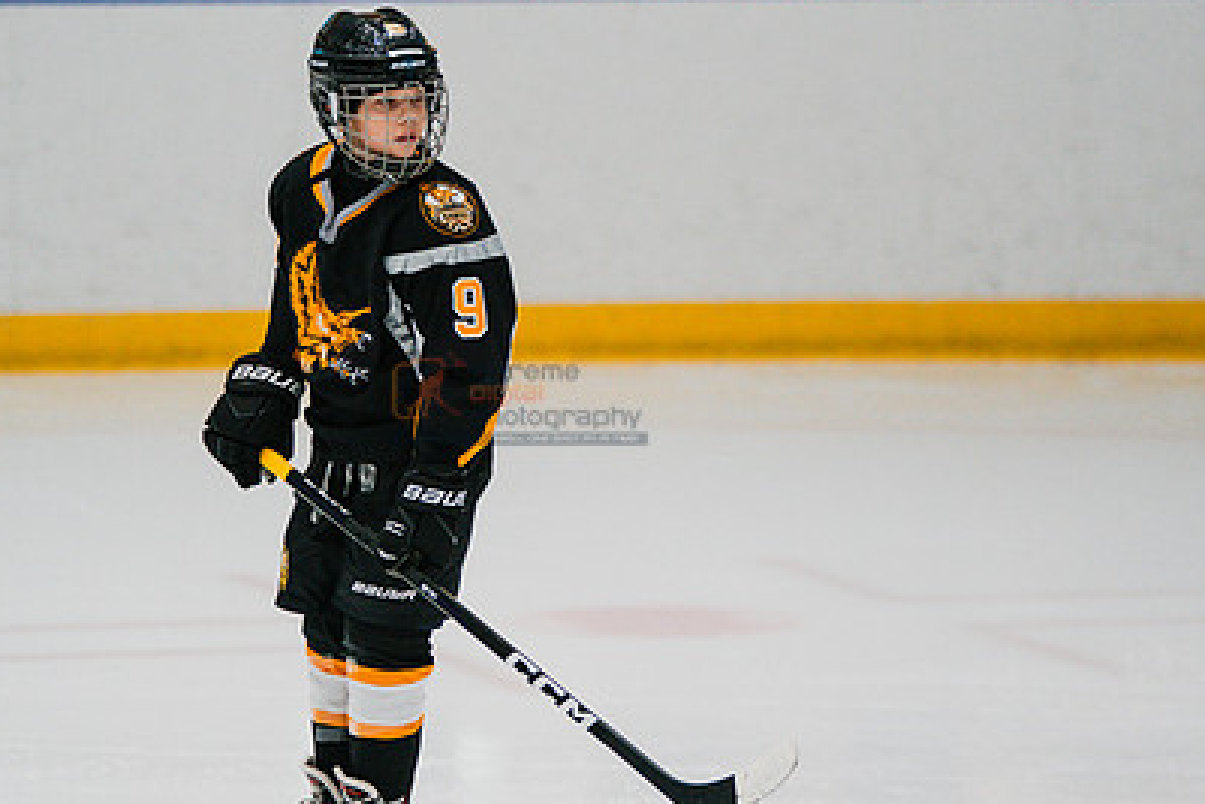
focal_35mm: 286
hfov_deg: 7.2
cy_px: 399
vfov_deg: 4.8
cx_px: 521
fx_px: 9576
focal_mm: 197
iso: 3200
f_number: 3.2
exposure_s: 1/1600
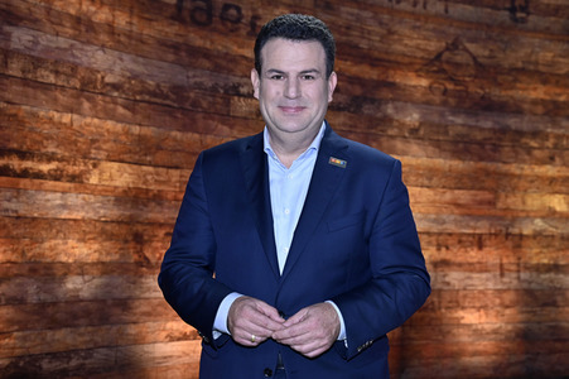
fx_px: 663
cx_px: 284
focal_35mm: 42
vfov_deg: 31.8
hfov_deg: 46.4
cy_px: 190
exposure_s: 1/200
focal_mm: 42
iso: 800
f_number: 4
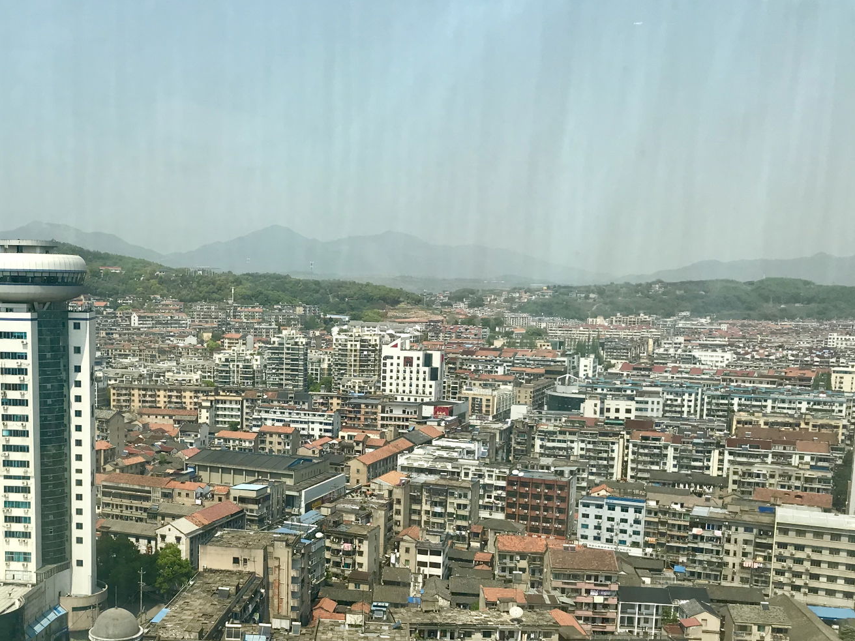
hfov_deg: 44.6
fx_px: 1013
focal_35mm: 41
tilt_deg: -9.0
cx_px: 239
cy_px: 438
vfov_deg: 34.7
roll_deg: -0.3
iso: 20
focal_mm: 3.99
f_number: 1.8
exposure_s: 1/1259
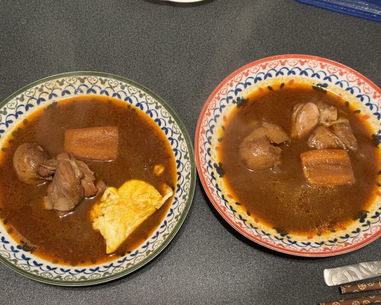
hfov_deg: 36.7
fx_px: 575
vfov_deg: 29.7
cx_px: 195
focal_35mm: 51
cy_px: 150
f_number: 1.78
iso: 320
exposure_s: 1/33
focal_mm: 6.86
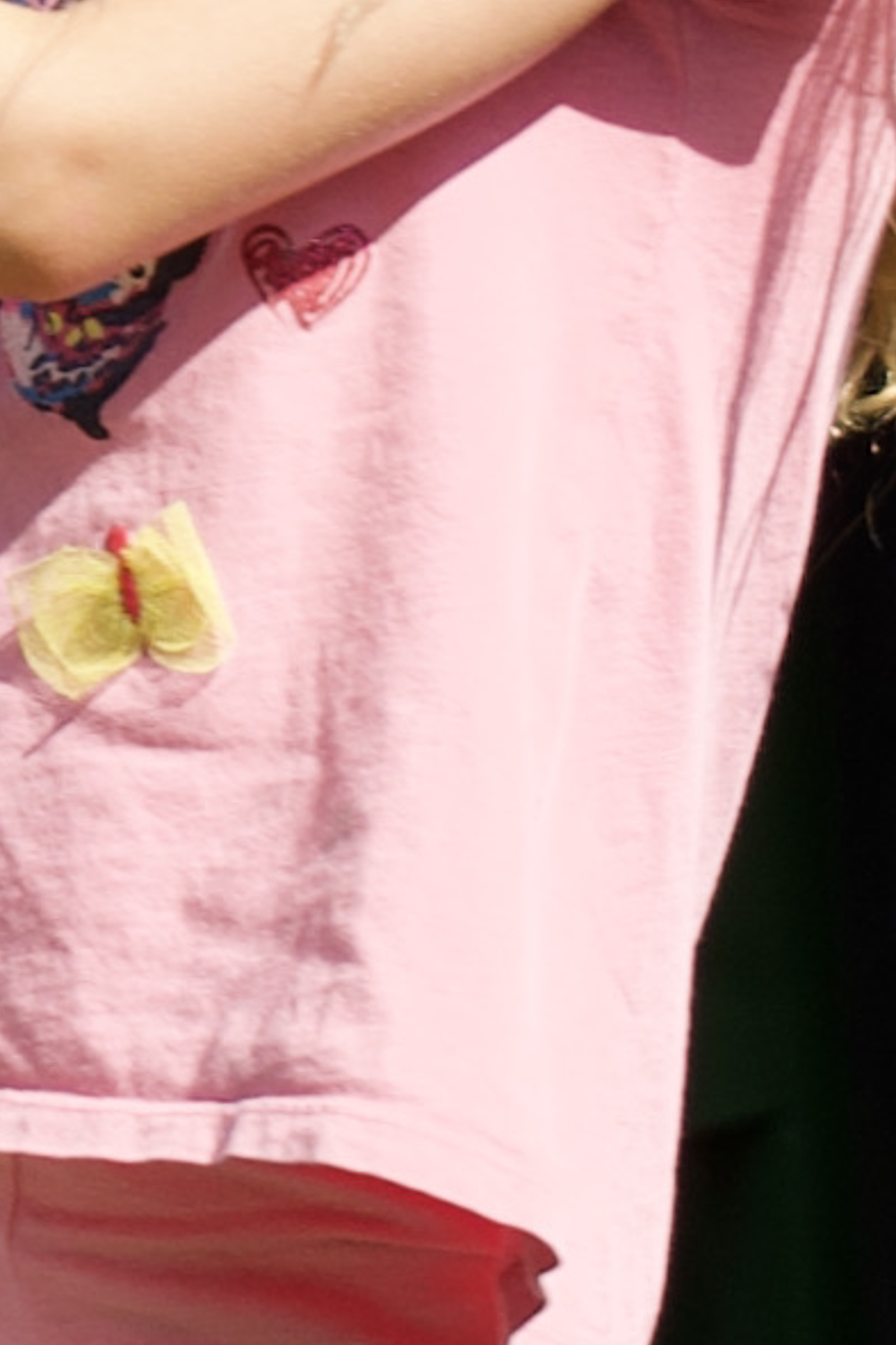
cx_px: -1159
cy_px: 980
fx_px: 8965
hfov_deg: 5.5
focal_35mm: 240
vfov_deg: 8.6
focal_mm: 39
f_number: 4
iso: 100
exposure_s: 1/250
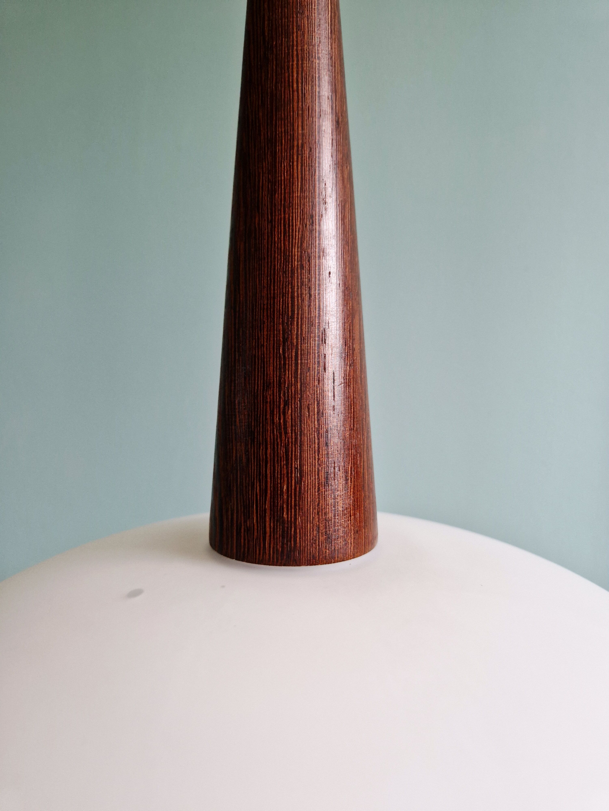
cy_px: 406
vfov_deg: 73.9
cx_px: 304
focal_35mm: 23
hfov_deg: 58.9
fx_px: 540
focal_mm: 5.4
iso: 400
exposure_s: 1/100
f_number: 1.8
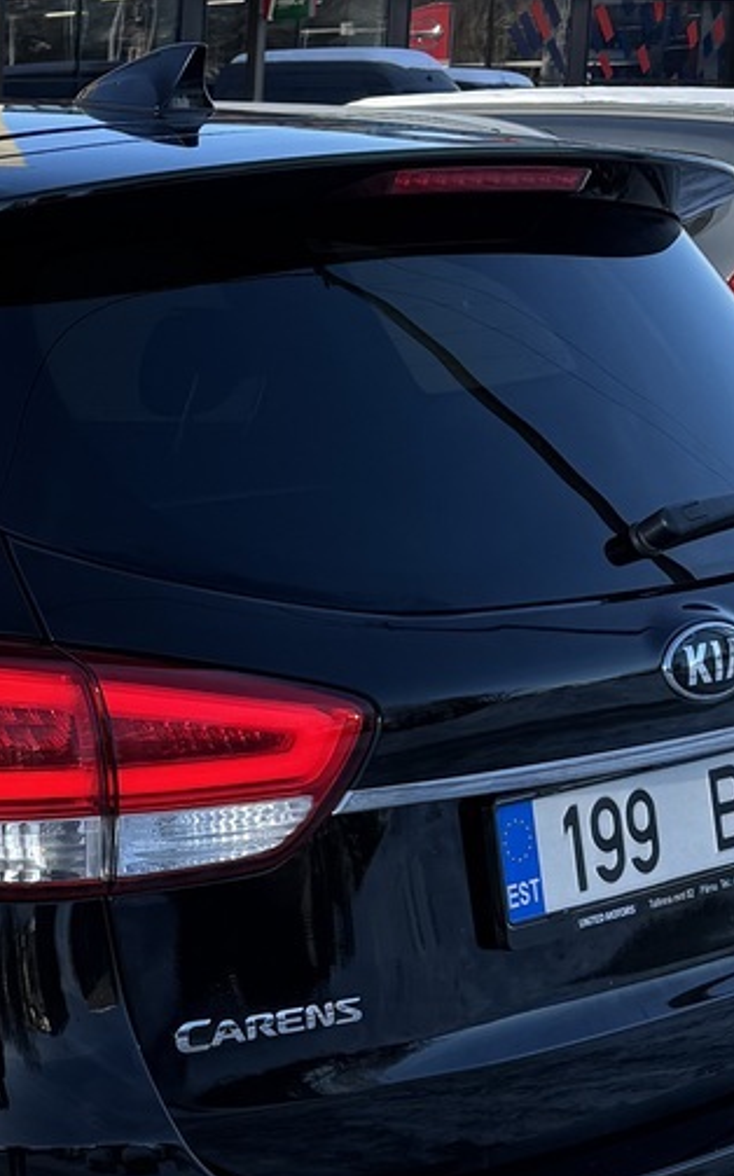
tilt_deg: -12.1
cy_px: 704
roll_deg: -0.3
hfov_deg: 14.7
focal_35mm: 81
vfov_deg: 25.5
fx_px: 2595
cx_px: -453
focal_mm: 6.76
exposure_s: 1/1678
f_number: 1.78
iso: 80
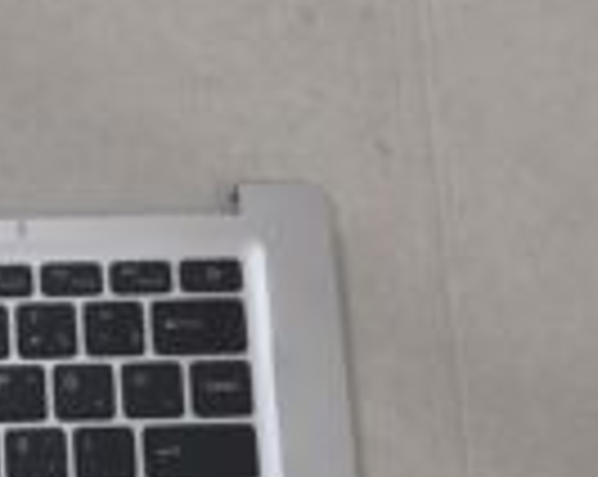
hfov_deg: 19.6
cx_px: -184
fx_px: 1591
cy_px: 560
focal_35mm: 90
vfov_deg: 16.4
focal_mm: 6.57
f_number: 1.6
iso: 400
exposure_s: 1/50
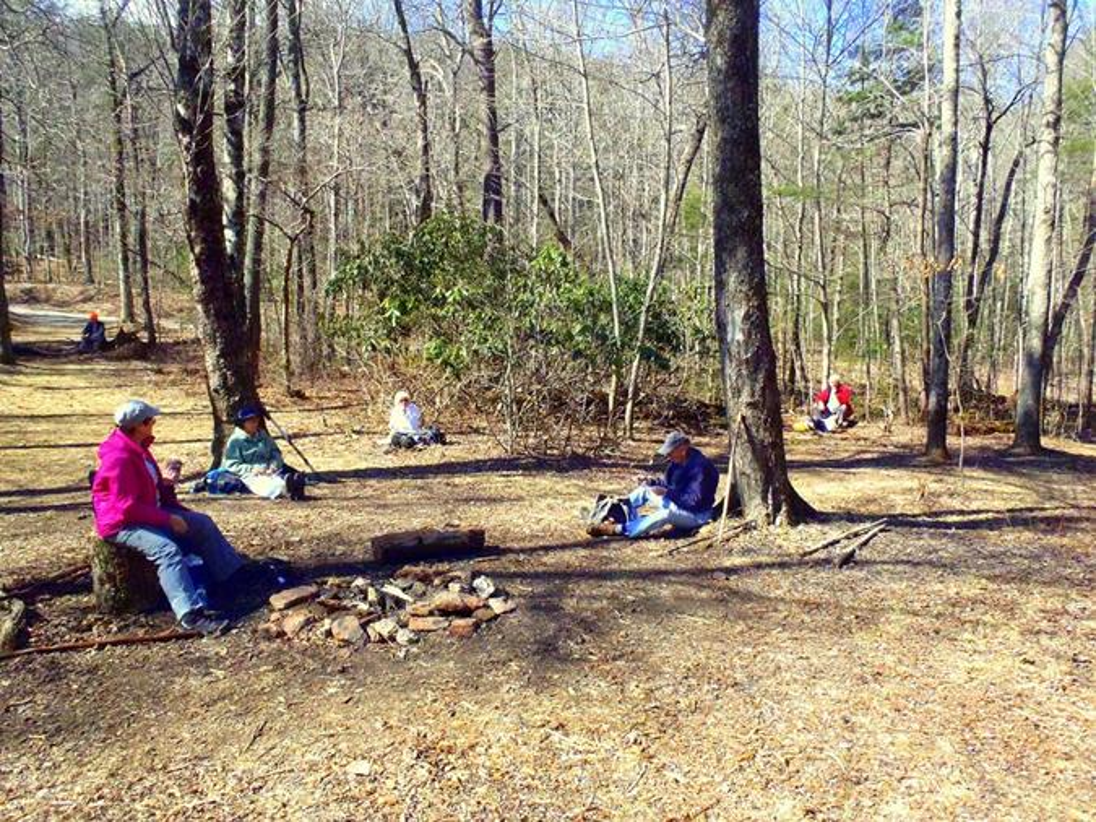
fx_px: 886
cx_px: 548
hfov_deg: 63.5
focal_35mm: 28
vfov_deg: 49.7
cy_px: 411
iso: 400
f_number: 10
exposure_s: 1/125
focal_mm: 5
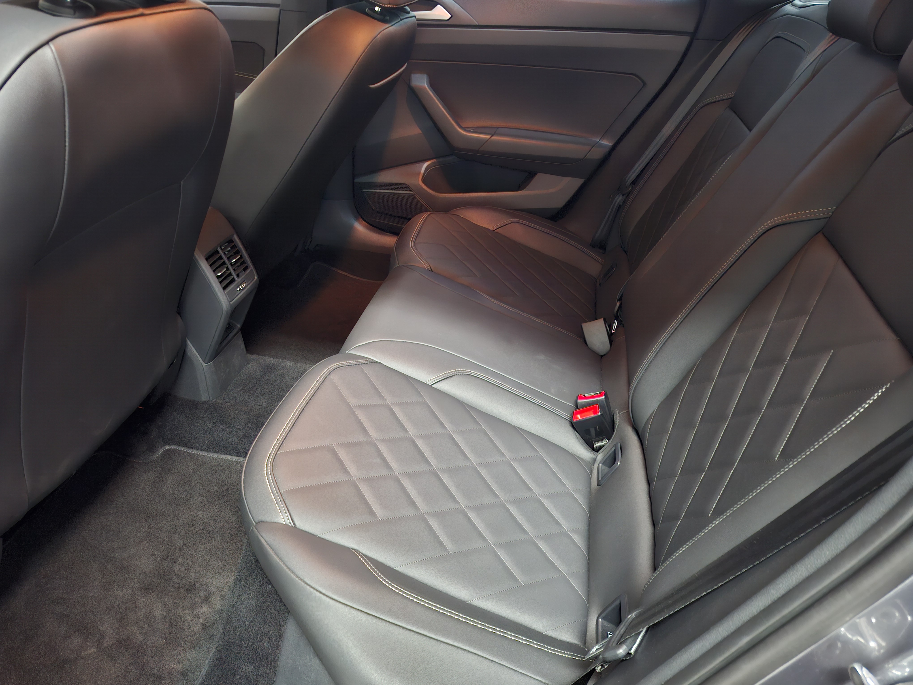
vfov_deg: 58.9
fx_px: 607
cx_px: 456
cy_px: 342
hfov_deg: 73.9
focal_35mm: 23
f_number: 1.8
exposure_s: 1/20
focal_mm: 5.54
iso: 1250
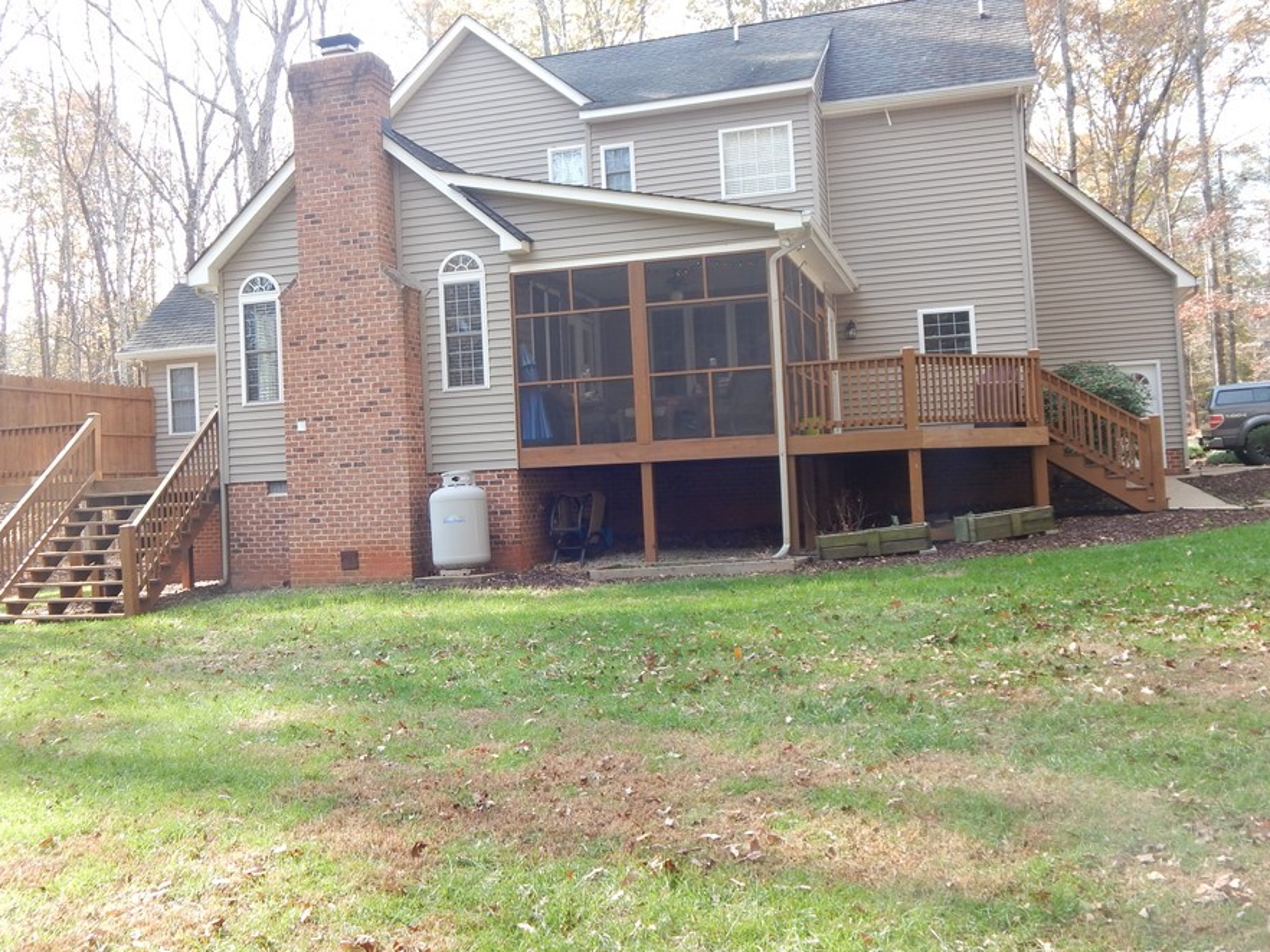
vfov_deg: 39.6
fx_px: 1320
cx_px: 536
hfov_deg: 51.2
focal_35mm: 36
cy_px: 434
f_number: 3.2
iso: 125
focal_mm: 5.6
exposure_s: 1/100
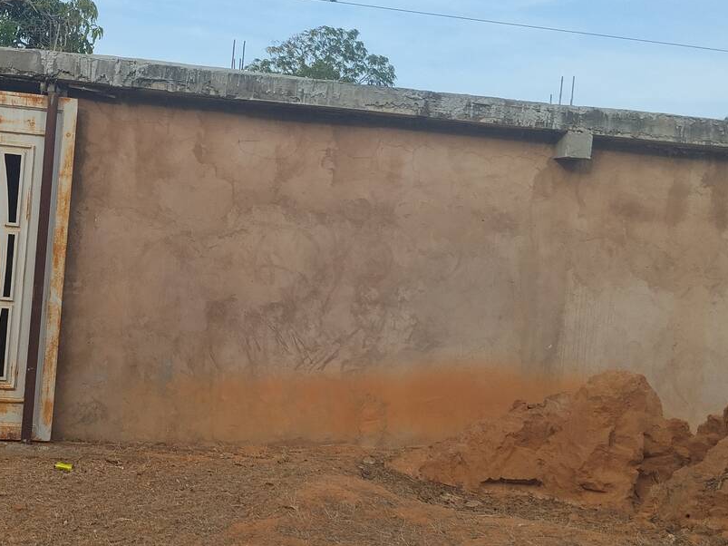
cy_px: 254
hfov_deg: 36.2
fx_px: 1093
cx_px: 209
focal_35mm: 52
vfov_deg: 28.0
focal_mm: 4.22
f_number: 1.8
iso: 50
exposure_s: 1/631
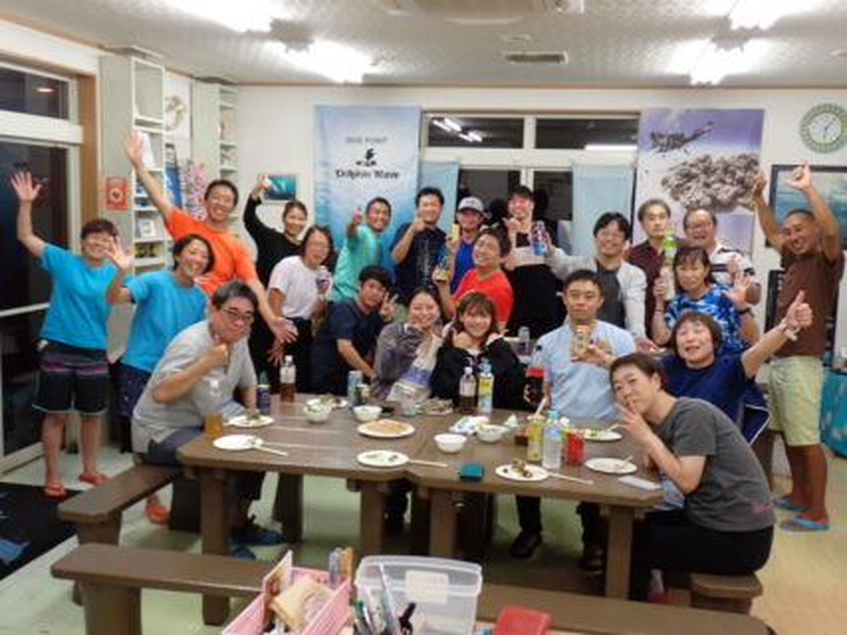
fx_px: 881
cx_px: 424
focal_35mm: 36
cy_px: 318
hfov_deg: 51.4
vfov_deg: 39.6
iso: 200
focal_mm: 6.37
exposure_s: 1/50
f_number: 2.5
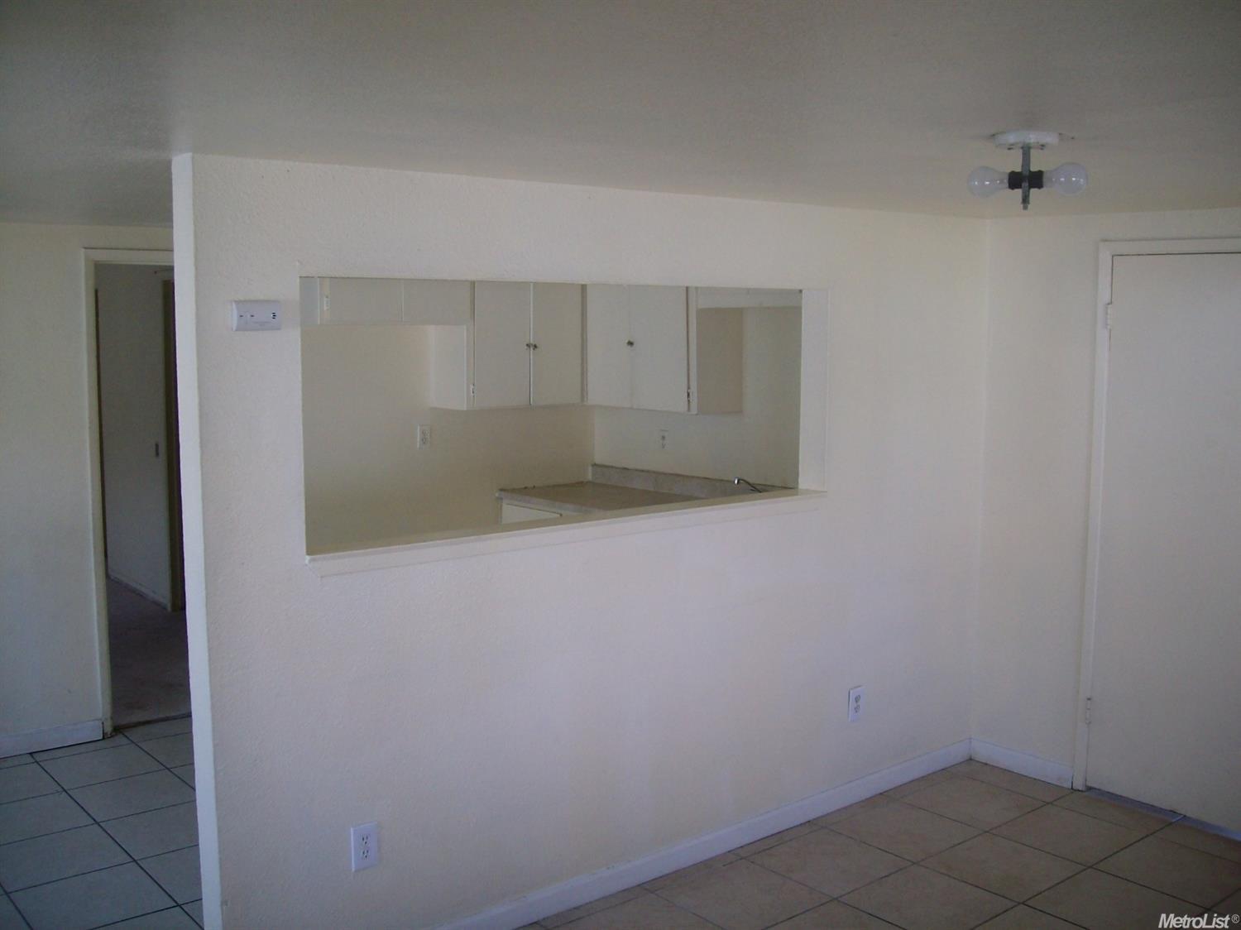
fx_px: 1254
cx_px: 620
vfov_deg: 40.7
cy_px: 465
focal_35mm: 35
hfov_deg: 52.6
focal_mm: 5.8
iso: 91
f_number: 2.8
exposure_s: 1/40
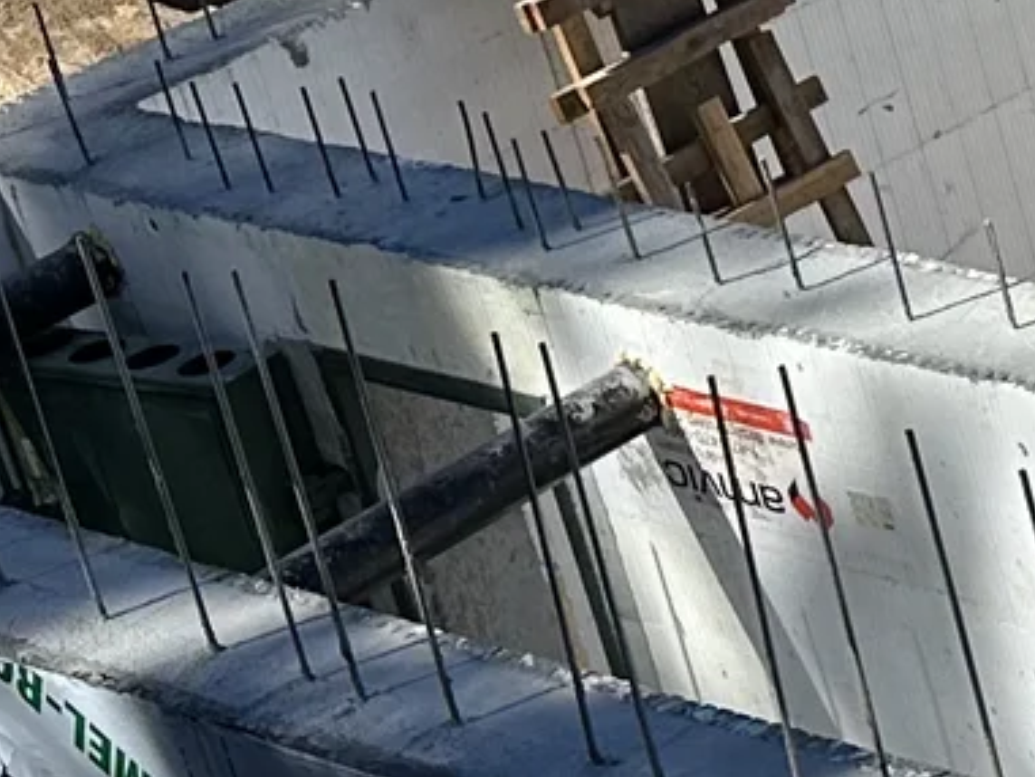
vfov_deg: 9.8
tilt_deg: -22.4
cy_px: 30
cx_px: 2304
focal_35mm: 151
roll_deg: +8.0
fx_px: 4516
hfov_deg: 11.3
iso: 80
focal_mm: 6.86
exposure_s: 1/6623
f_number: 1.78
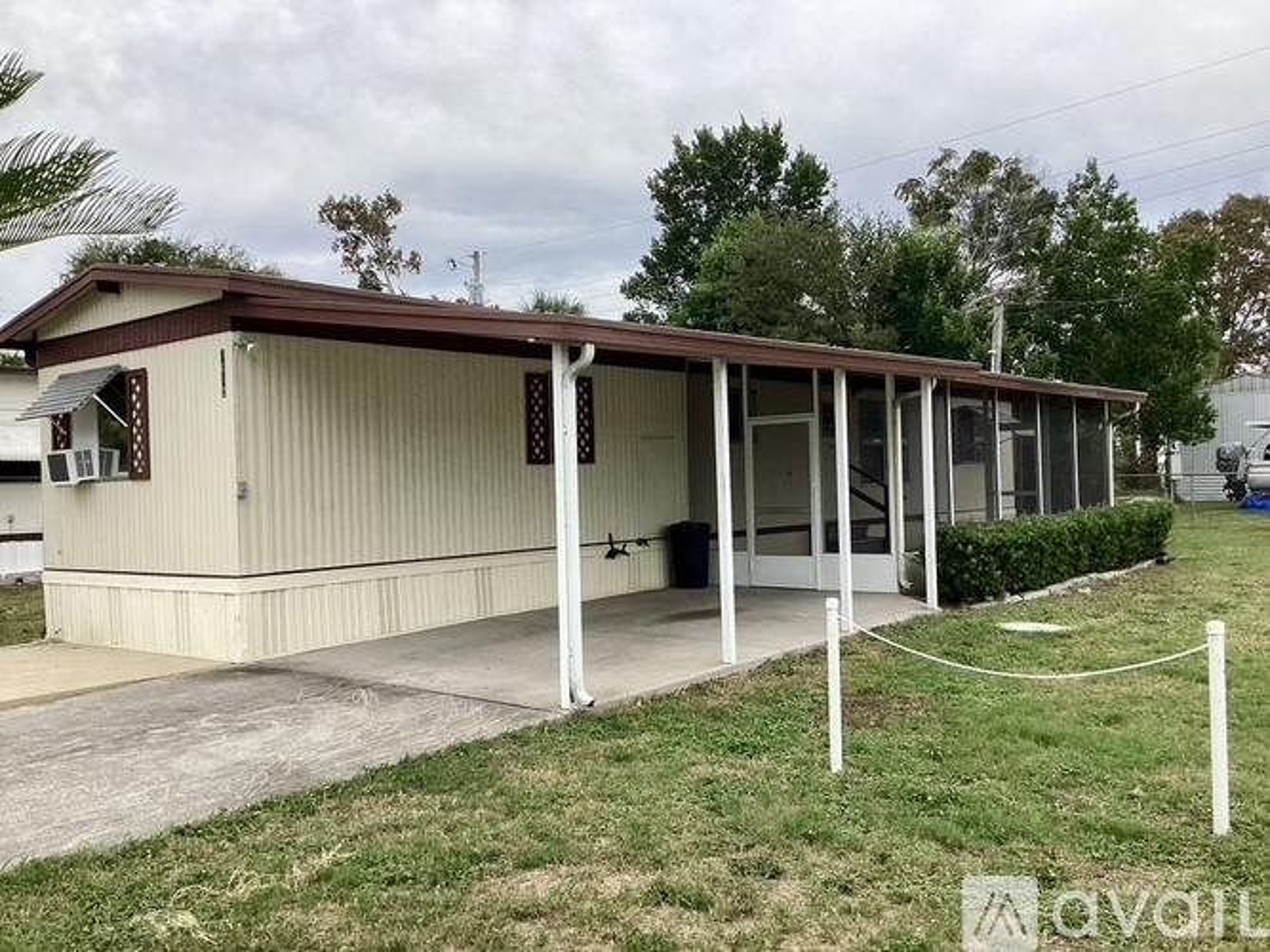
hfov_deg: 58.4
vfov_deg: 45.4
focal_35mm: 31
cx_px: 635
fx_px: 1137
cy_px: 476
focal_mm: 3.3
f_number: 2.4
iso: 25
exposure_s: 1/1018
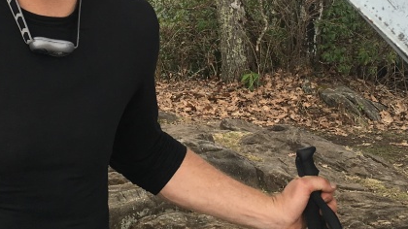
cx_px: 129
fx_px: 833
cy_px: -36
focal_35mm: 77
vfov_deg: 15.2
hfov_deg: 27.3
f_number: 2.2
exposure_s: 1/418
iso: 25
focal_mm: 4.15
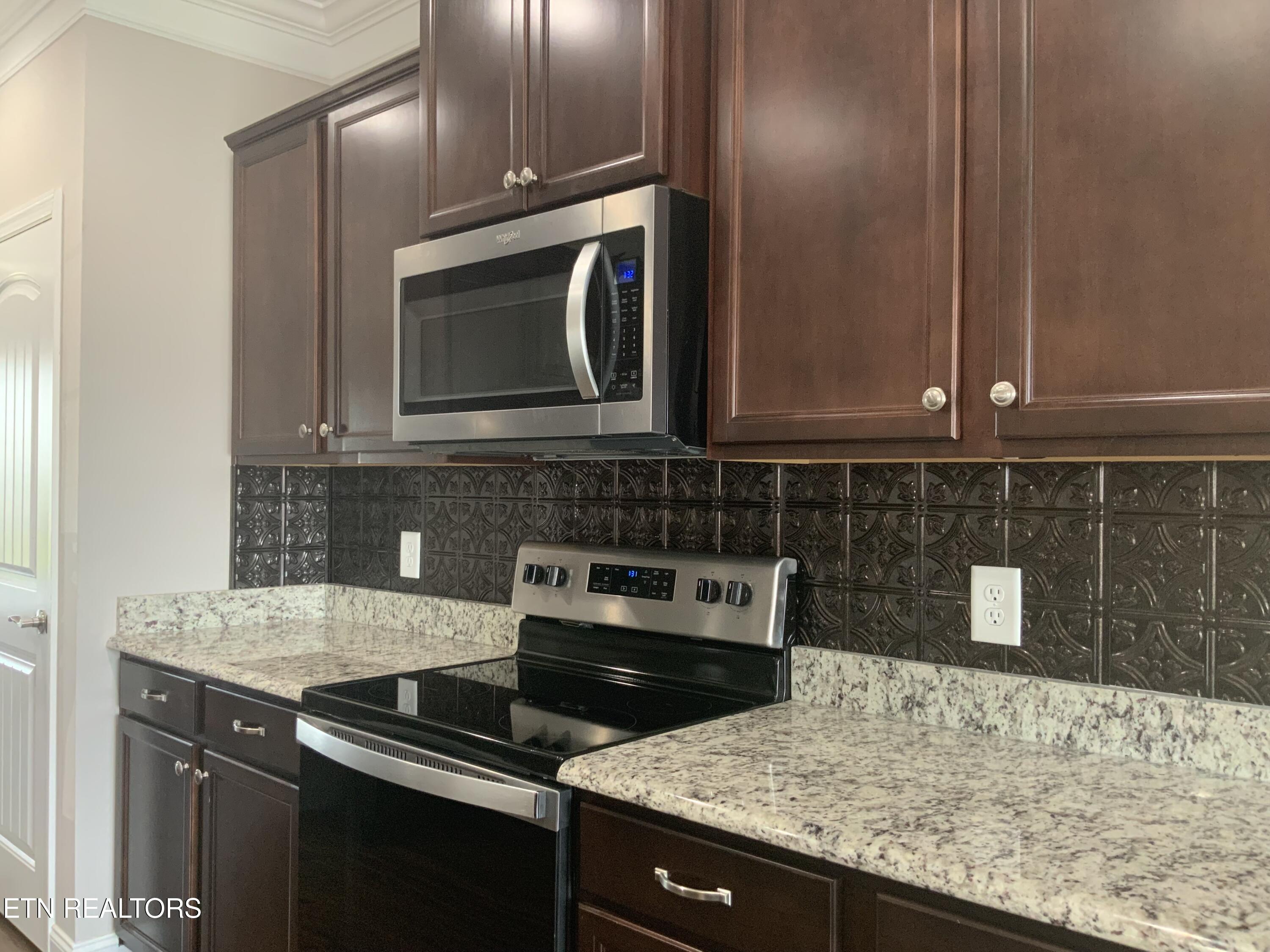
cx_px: 635
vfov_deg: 48.2
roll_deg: -0.3
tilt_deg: +1.8
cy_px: 476
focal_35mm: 29
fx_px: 1064
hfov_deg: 61.7
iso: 250
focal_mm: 3
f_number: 1.8
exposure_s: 1/60
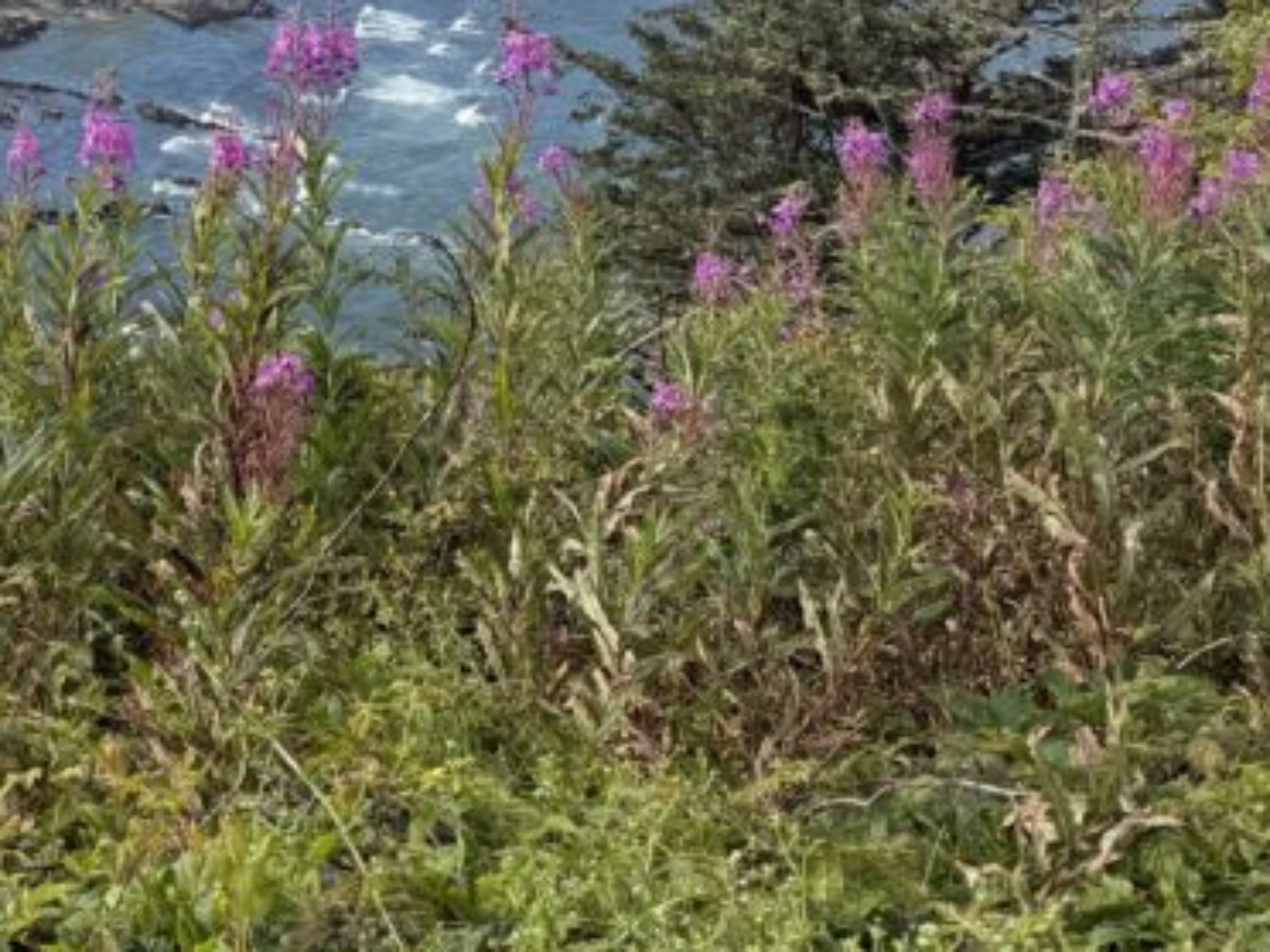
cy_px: -150
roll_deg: +0.8
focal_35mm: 66
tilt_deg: -5.8
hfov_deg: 26.0
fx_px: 2421
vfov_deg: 20.9
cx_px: -287
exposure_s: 1/4167
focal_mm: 6.76
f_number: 1.78
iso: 80
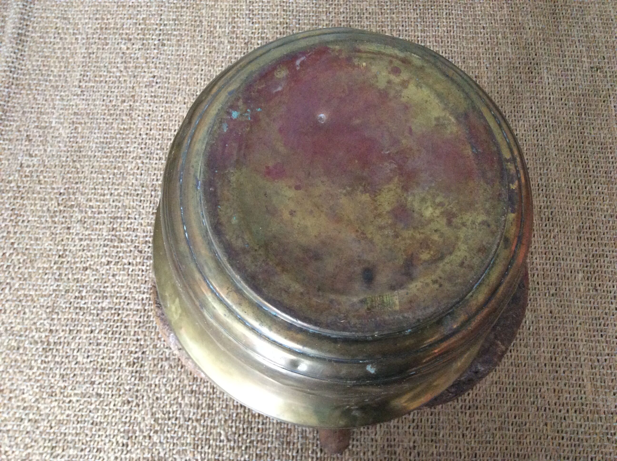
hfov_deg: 56.9
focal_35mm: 32
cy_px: 230
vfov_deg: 44.1
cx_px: 308
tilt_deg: -72.9
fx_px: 570
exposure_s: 1/25
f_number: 2.4
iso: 250
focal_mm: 3.3
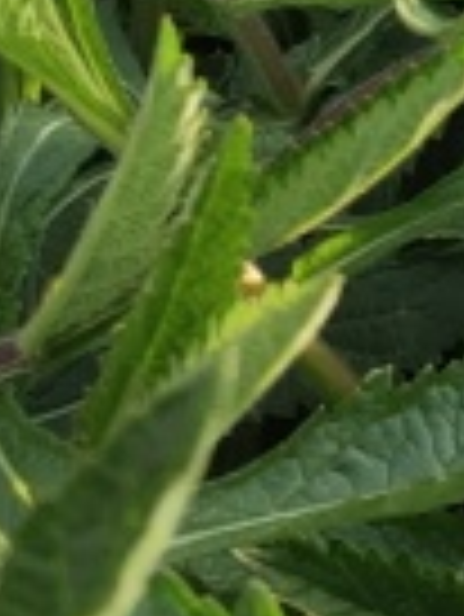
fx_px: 3194
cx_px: 631
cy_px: -920
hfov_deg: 8.2
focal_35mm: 179
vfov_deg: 9.6
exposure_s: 1/348
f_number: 1.79
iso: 56
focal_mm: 4.76
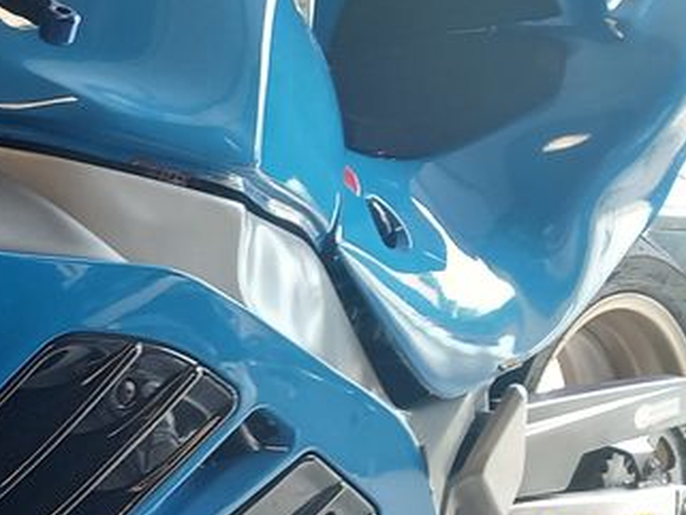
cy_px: 485
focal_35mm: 84
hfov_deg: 21.1
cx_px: -212
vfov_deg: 17.3
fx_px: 1665
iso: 160
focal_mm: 4
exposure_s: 1/33
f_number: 1.8
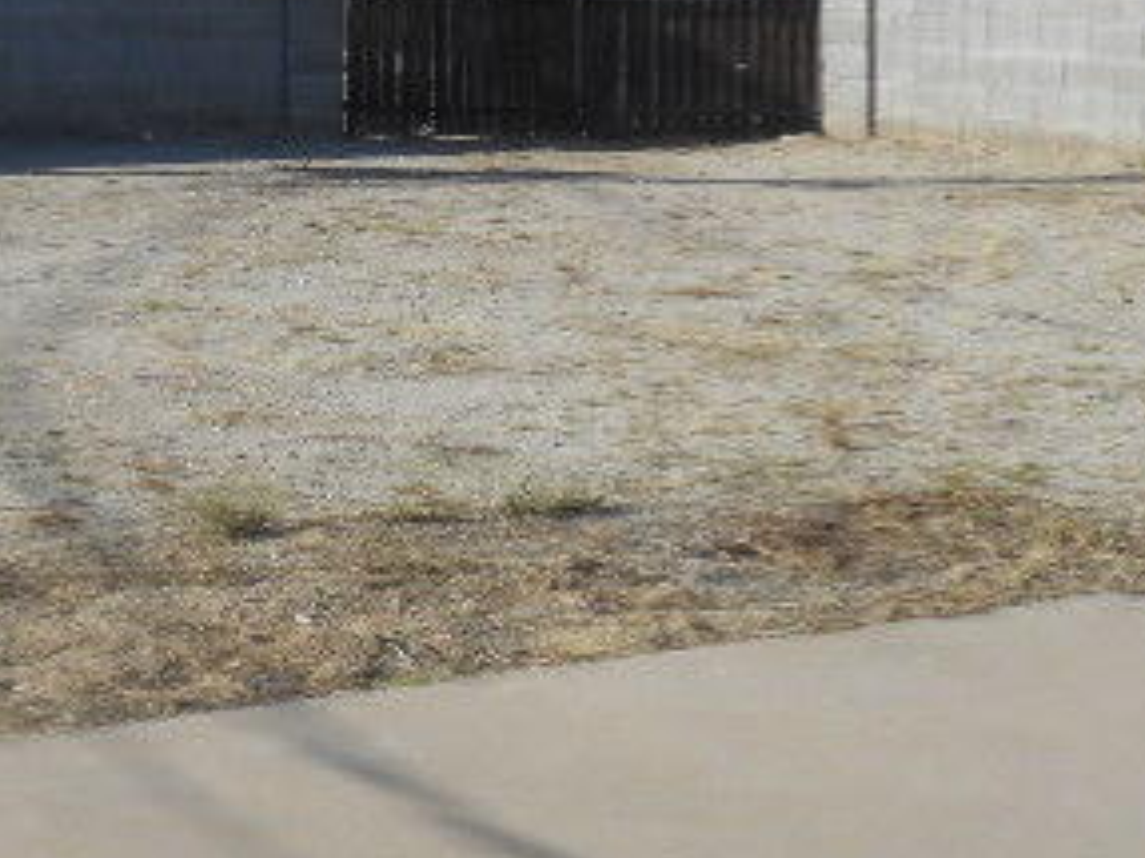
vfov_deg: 11.8
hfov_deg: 15.7
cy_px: 136
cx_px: 311
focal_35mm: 125
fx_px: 4133
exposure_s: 1/500
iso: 80
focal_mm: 10
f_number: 4.9
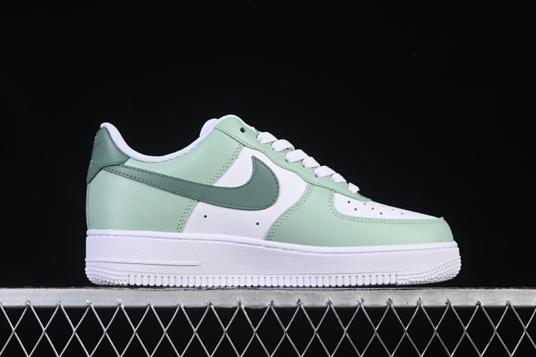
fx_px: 1117
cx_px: 268
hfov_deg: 27.0
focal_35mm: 75
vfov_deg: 18.2
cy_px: 178
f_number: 8
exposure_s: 1/80
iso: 160
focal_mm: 50
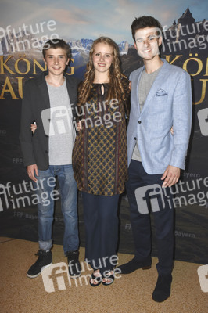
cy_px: 156
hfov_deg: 38.3
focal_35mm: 34
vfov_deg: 55.1
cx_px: 104
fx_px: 299
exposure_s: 1/125
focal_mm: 23
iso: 800
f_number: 5.6
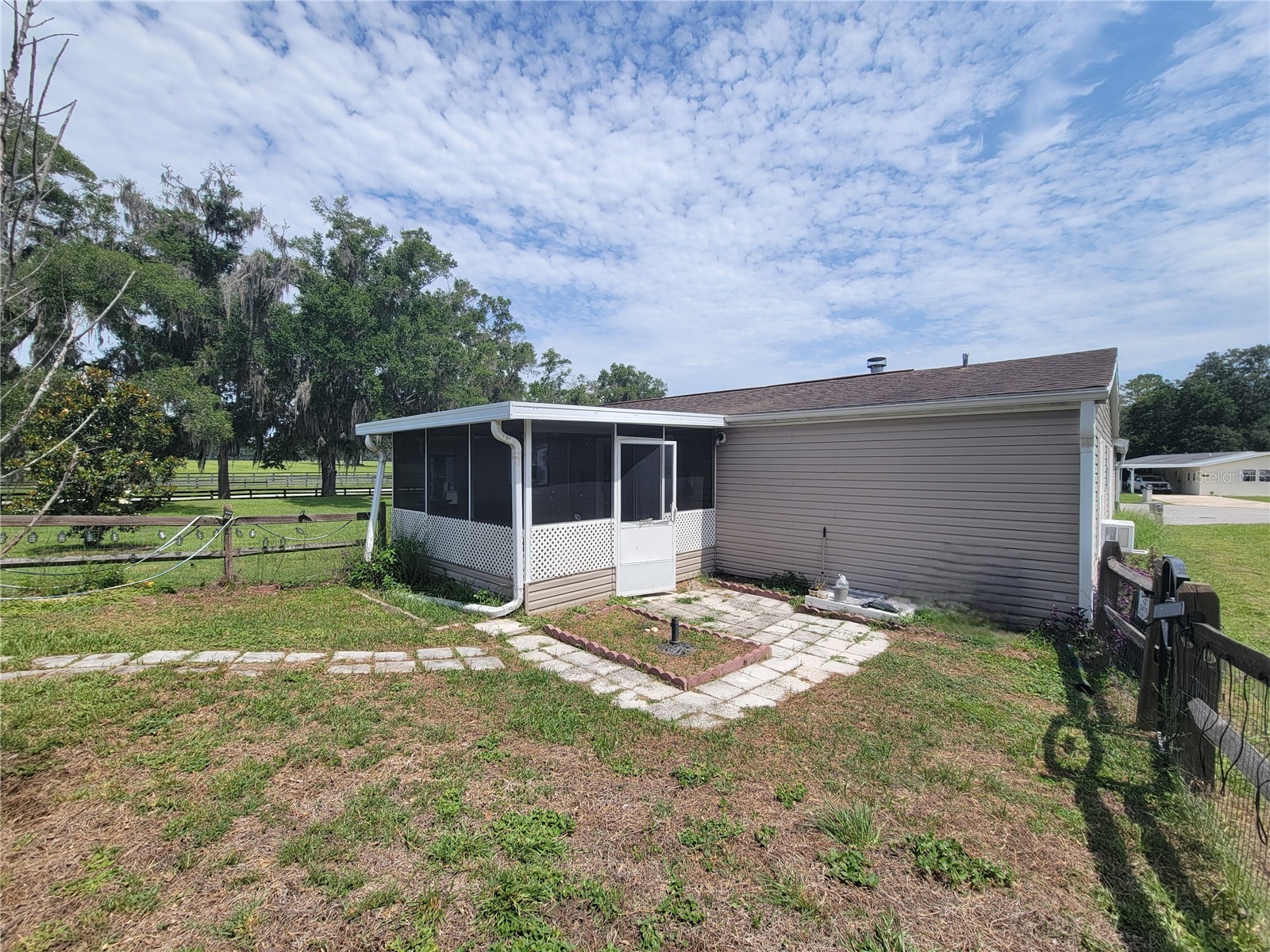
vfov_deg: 89.9
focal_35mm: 13
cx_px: 635
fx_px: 477
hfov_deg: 106.2
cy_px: 476
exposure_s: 1/2500
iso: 50
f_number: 2.2
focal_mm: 2.2
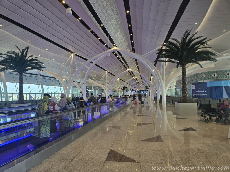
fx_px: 153
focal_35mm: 23
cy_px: 86
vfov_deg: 58.9
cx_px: 115
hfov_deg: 73.9
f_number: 1.8
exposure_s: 1/180
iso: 100
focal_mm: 5.4
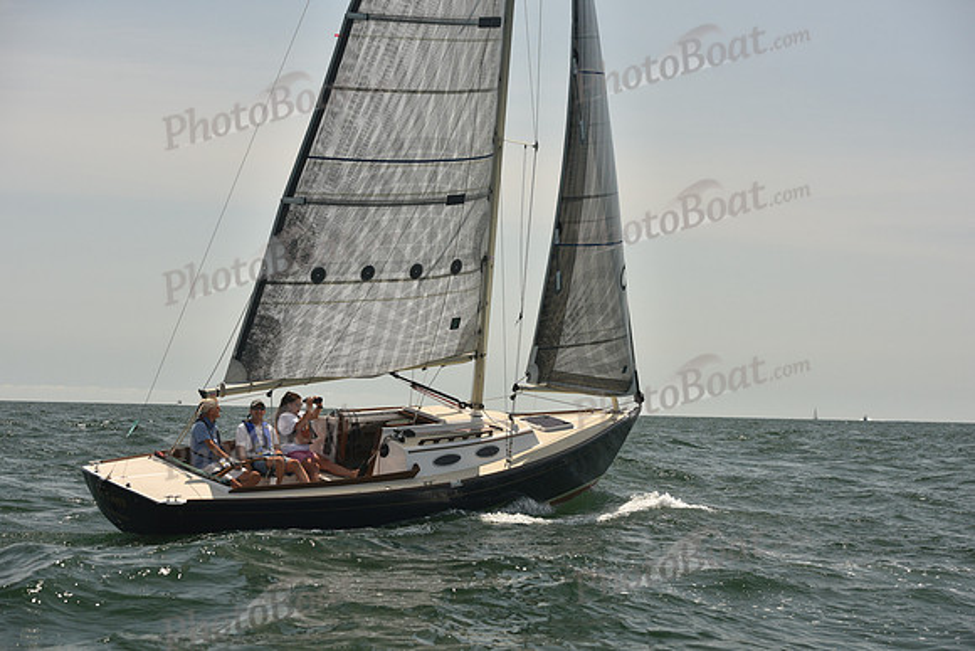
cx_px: 488
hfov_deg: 28.8
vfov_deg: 19.5
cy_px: 326
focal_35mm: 70
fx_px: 1896
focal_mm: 70
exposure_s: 1/1250
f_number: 6.3
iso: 320
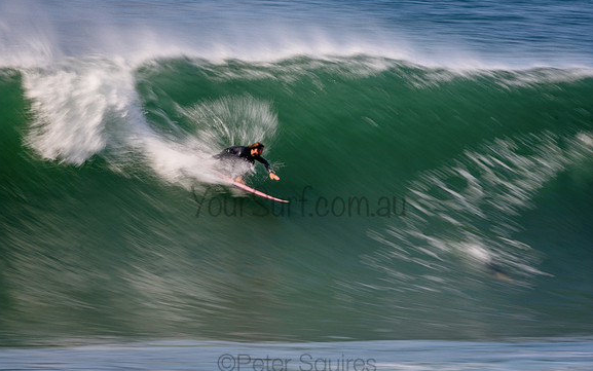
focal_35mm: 676
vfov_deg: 1.9
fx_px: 10928
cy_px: 193
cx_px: 297
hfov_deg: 3.1
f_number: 16
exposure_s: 1/25
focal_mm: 440
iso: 100
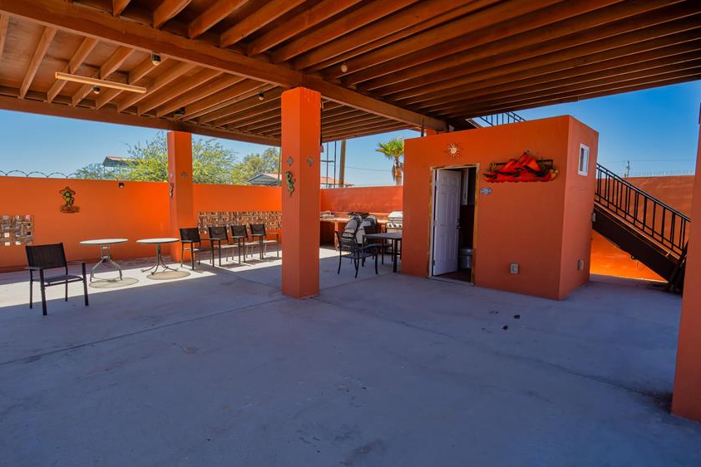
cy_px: 233
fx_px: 331
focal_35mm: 17
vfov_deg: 70.4
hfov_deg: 92.8
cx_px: 308
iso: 50
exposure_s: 1/250
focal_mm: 14
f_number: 4
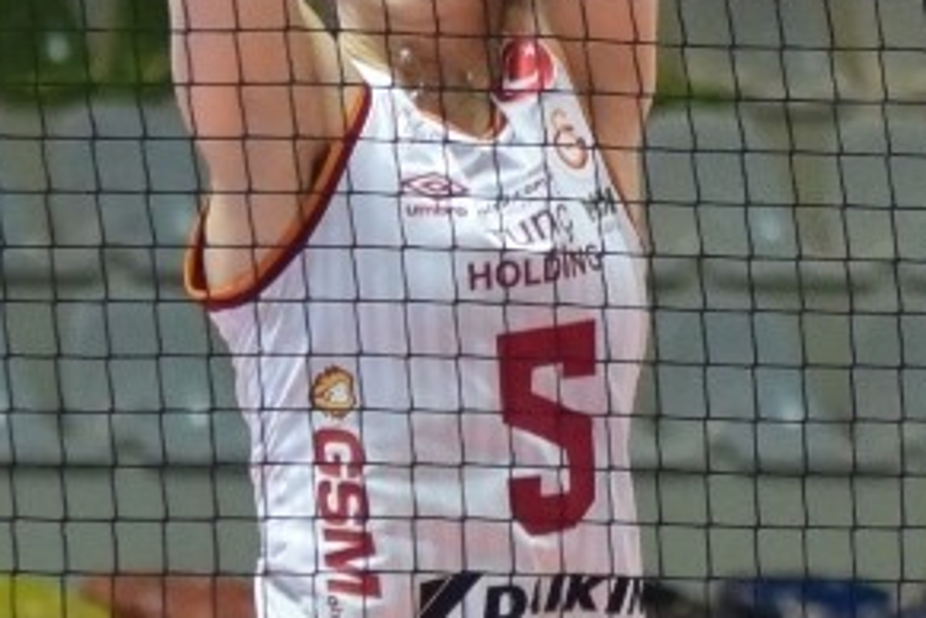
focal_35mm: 411
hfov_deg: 5.0
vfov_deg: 3.3
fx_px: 10571
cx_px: -625
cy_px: -464
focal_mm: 70
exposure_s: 1/500
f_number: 2.8
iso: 1600
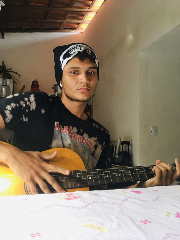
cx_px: 90
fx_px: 201
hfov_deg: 48.2
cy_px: 120
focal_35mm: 29
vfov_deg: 61.7
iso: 160
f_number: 2.2
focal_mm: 4.15
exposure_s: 1/30
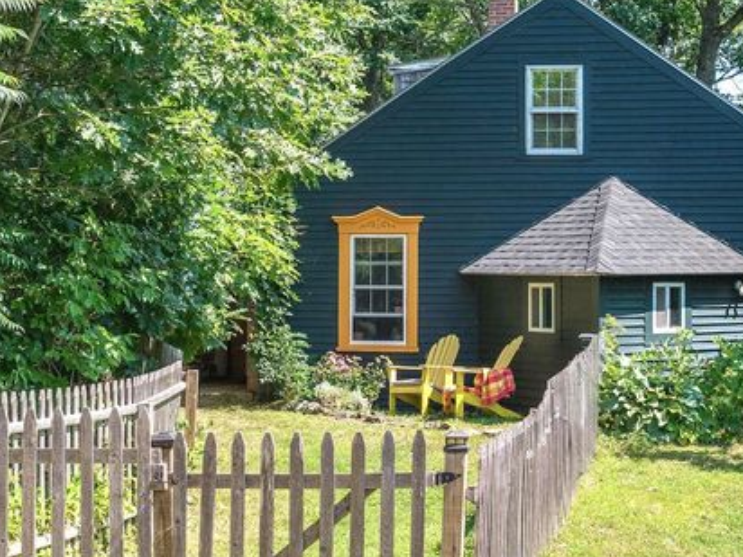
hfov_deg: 23.0
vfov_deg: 17.4
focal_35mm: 85
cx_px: 375
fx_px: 1824
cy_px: 306
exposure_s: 1/160
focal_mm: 19.35
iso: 100
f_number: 2.8
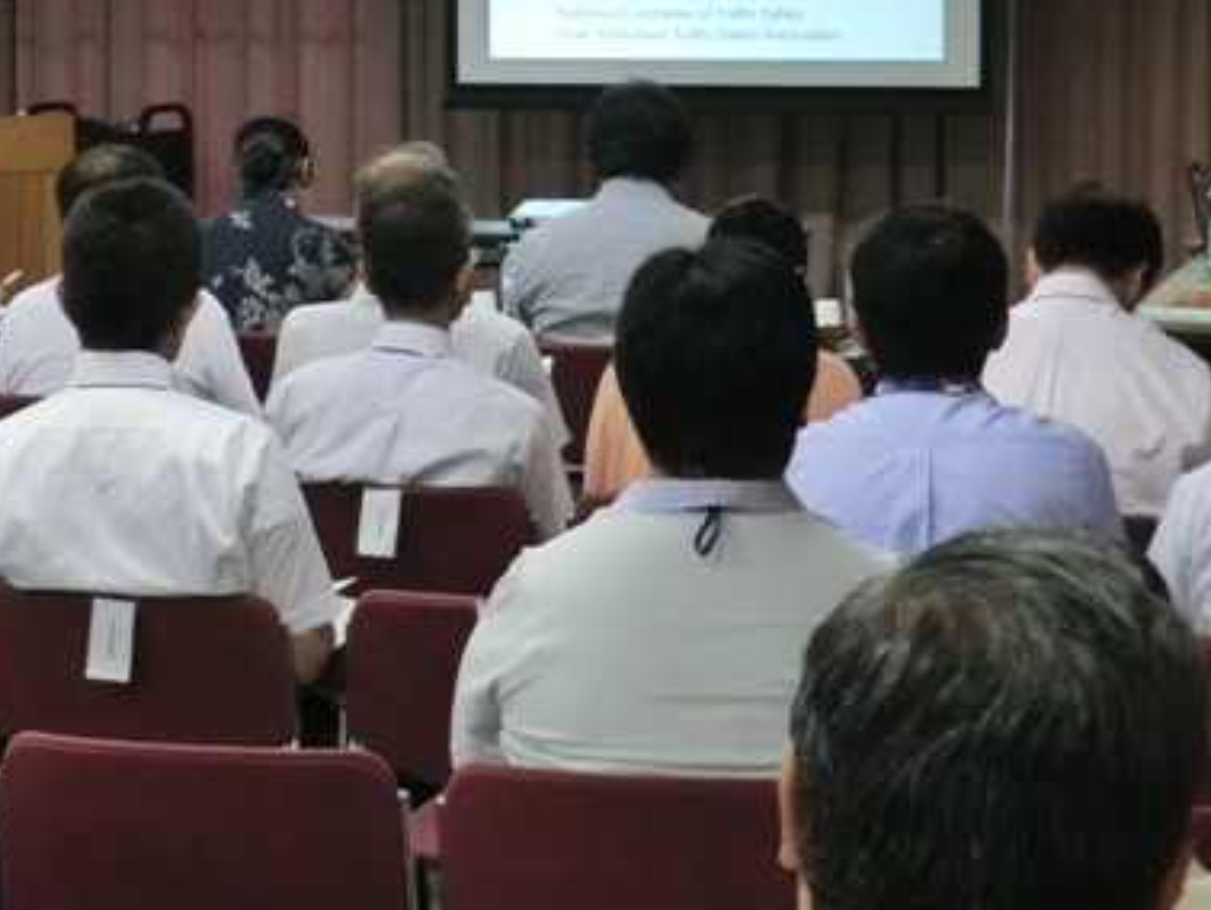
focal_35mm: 110
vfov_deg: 13.4
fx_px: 3851
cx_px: 525
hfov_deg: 17.9
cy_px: 167
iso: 640
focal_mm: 11.6
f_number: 4.4
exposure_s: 1/60
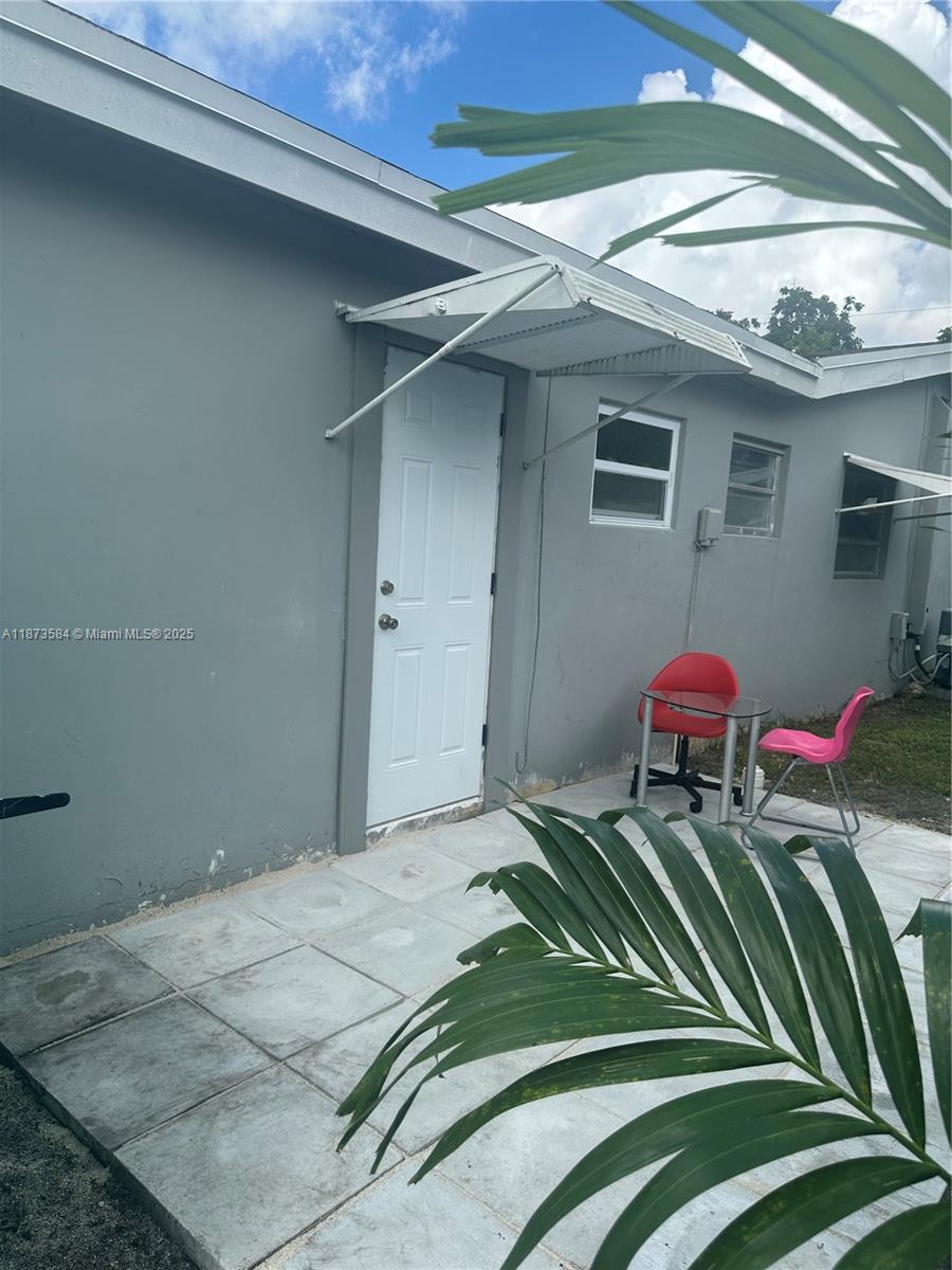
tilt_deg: -6.8
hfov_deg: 56.8
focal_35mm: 24
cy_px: 635
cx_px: 476
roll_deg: -3.8
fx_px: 880
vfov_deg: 71.6
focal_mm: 6.86
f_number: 1.78
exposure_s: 1/3247
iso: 80
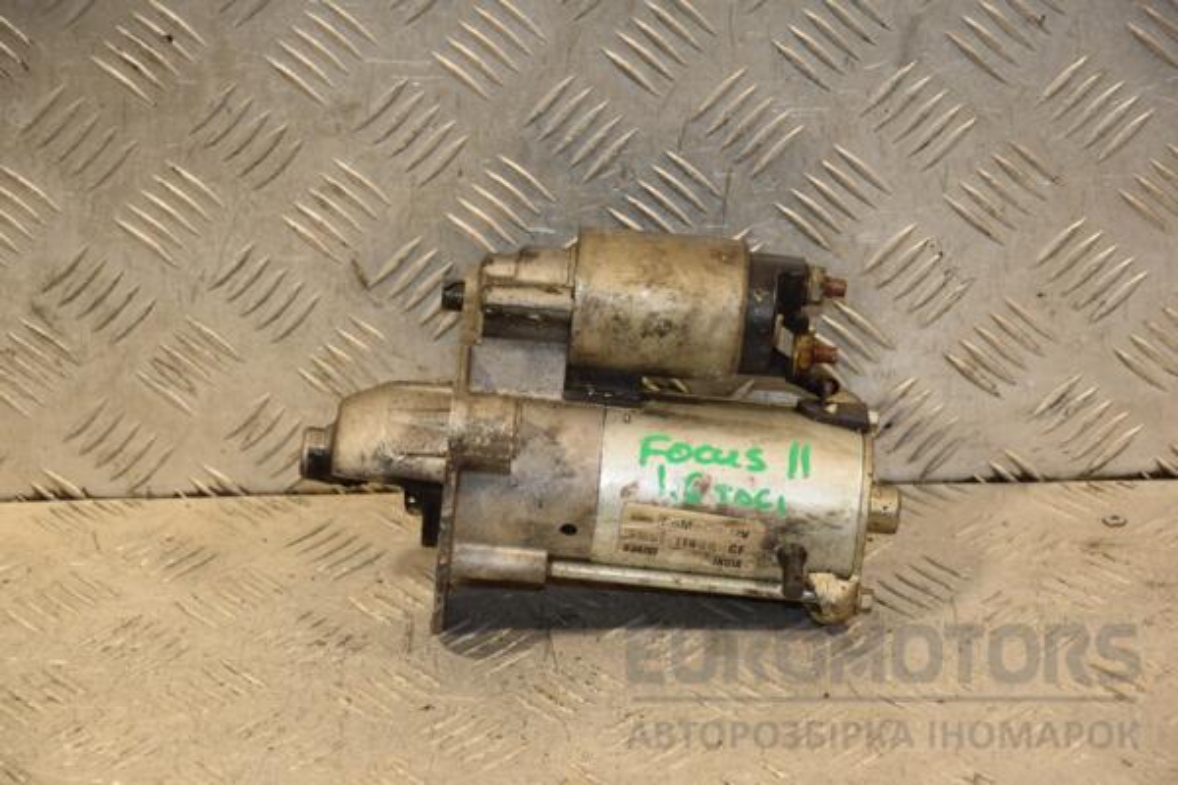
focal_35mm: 105
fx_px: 3436
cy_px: 392
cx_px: 589
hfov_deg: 19.5
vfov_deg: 13.0
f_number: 5.3
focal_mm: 70
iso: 800
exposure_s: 1/160
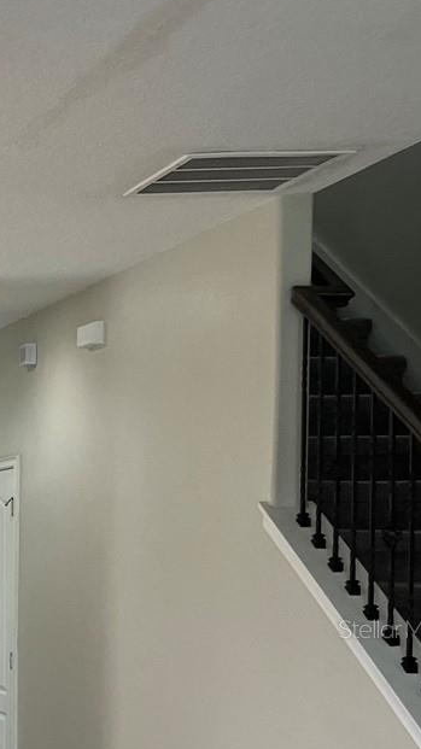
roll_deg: +0.7
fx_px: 1450
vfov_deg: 28.2
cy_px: 628
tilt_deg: -2.0
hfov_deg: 13.3
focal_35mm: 73
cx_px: -513
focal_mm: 5.1
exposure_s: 1/120
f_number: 1.6
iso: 100
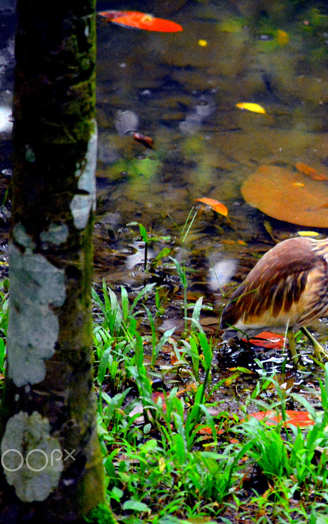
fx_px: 9850
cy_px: 262
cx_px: 347
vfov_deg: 3.1
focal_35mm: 689
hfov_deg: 1.9
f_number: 5.6
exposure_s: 1/125
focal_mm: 300
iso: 3200
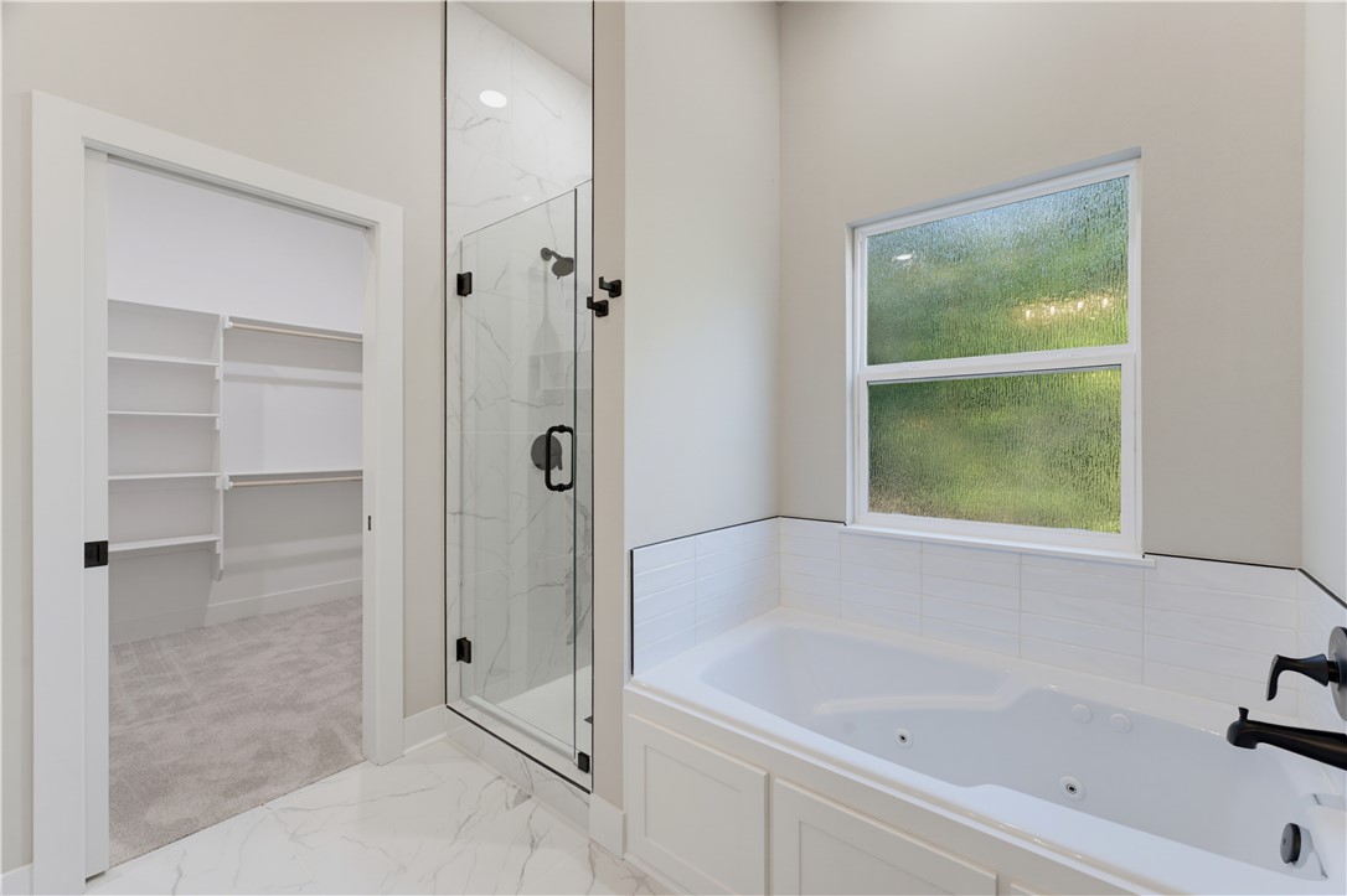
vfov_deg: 81.2
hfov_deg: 104.3
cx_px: 674
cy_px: 448
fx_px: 524
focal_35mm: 14
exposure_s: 1.3
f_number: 9
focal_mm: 14
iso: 100
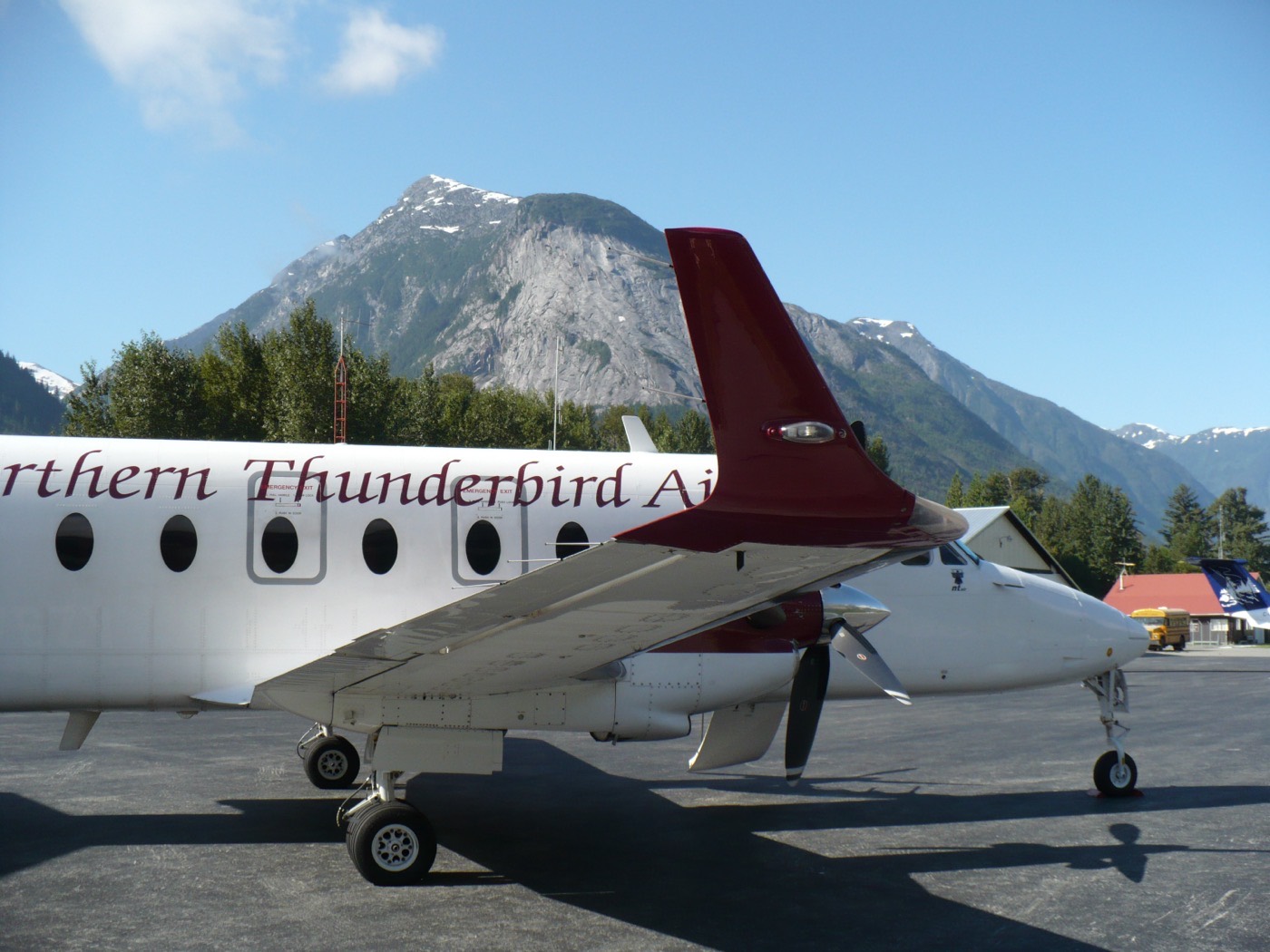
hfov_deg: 50.1
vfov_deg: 38.7
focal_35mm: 37
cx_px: 635
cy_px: 476
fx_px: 1357
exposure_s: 1/1000
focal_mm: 6.1
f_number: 2.8
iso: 100
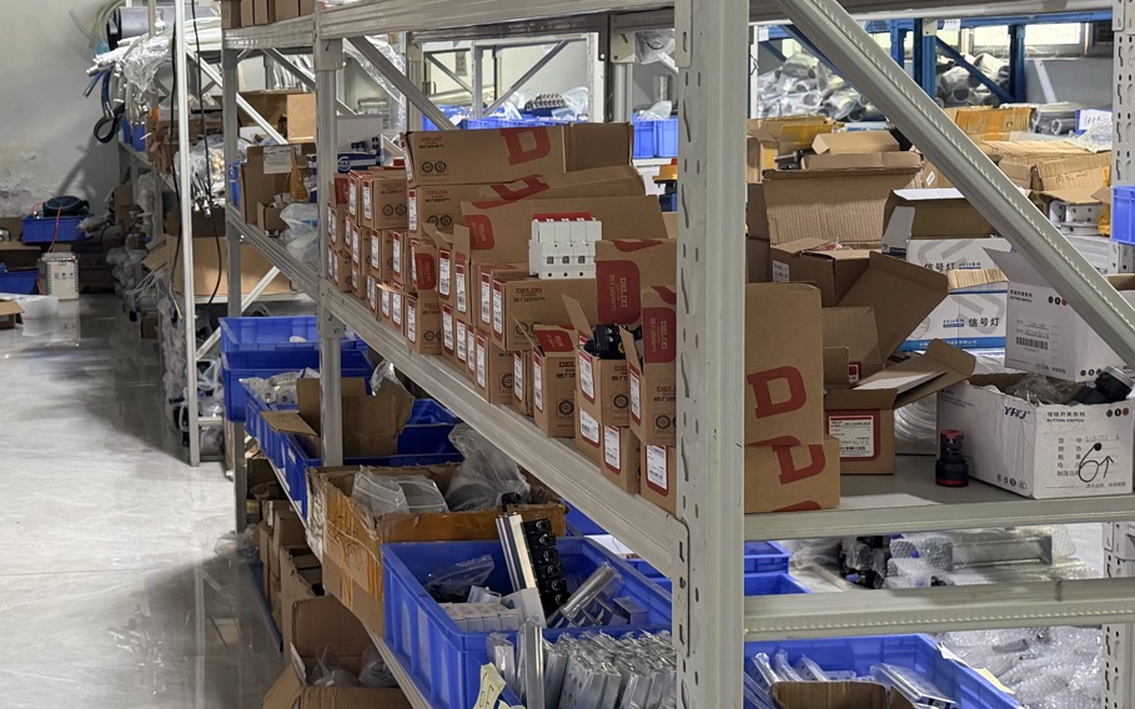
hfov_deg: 34.3
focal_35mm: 56
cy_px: 252
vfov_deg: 23.1
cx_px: 120
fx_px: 1732
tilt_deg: -6.0
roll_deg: +2.2
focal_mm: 6.76
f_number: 1.78
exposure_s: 1/100
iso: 200
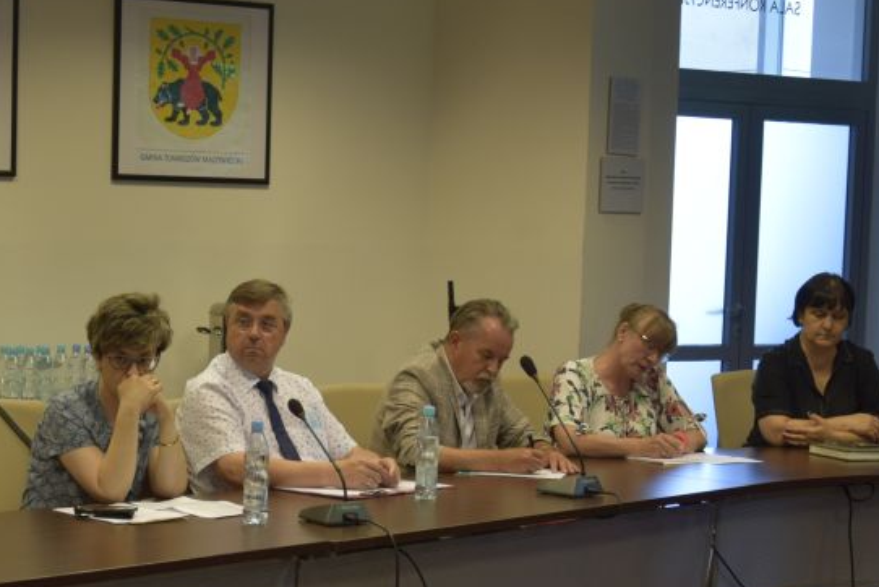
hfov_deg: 23.7
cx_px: 225
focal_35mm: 85
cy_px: 396
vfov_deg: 16.1
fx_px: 2076
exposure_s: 1/50
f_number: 4.2
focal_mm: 32
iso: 400
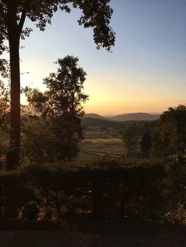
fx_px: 208
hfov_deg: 48.2
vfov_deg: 61.7
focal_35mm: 29
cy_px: 124
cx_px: 93
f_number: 2.2
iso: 25
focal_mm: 4.15
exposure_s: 1/493
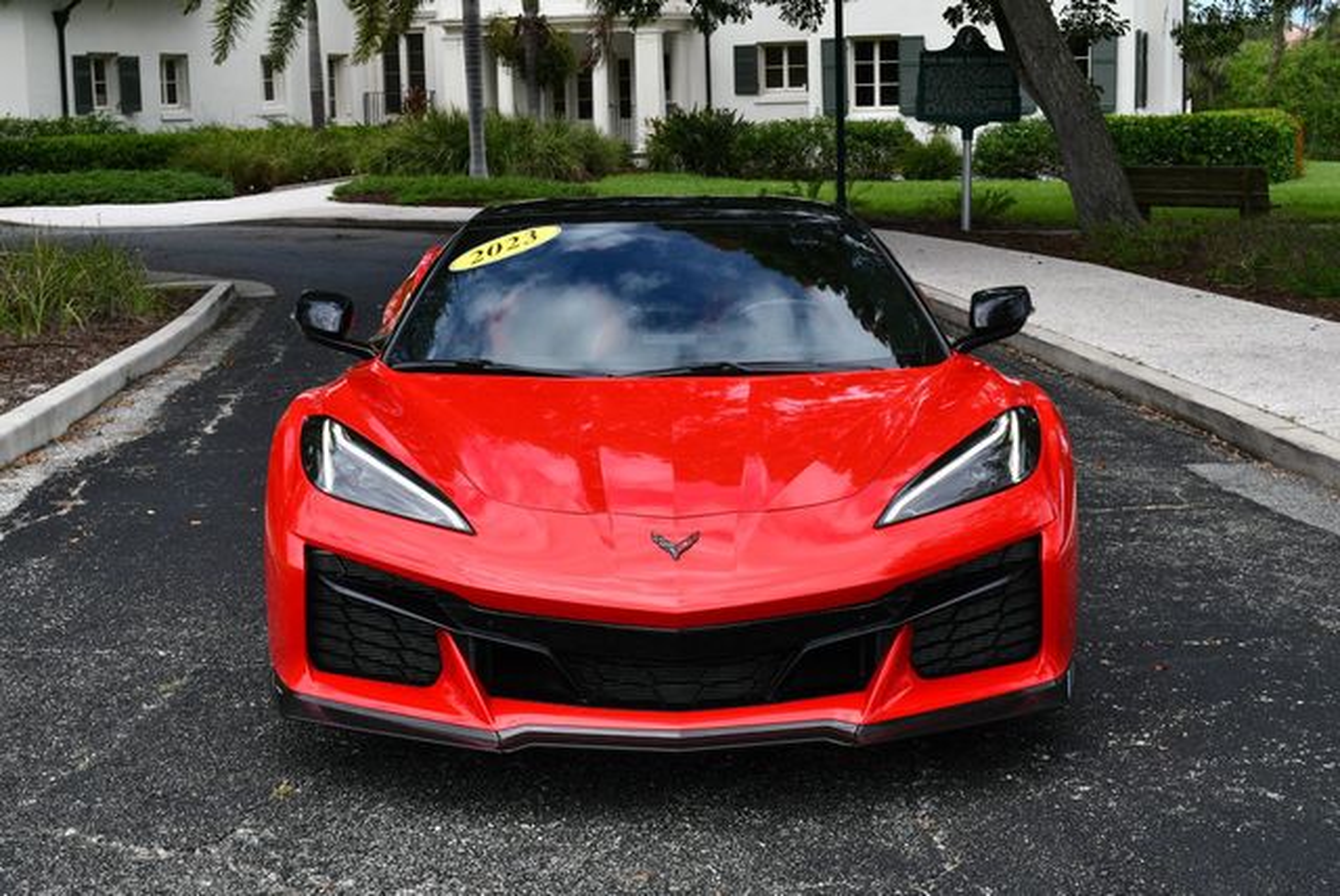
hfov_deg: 33.4
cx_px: 670
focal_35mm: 60
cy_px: 448
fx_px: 2235
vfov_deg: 22.7
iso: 160
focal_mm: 30
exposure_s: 1/250
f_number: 8
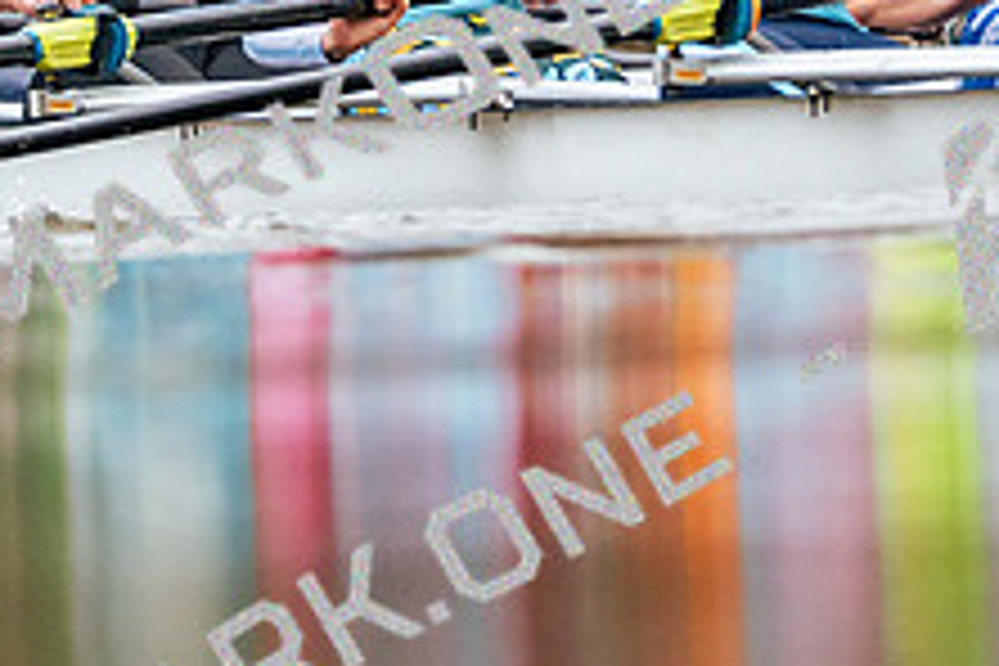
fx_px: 28969
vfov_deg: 1.3
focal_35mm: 1044
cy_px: -92
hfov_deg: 2.0
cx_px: 558
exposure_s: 1/2000
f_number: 6.3
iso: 4000
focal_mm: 400
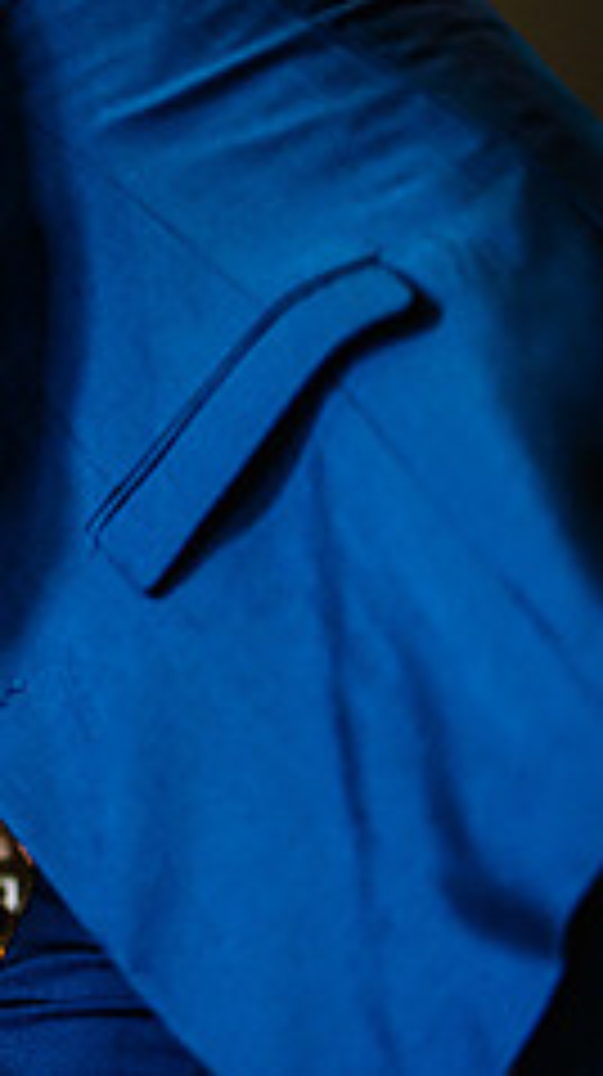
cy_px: 209
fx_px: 2536
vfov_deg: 23.6
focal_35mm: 89
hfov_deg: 12.0
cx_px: -639
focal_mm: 35
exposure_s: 1/250
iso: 400
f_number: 1.6
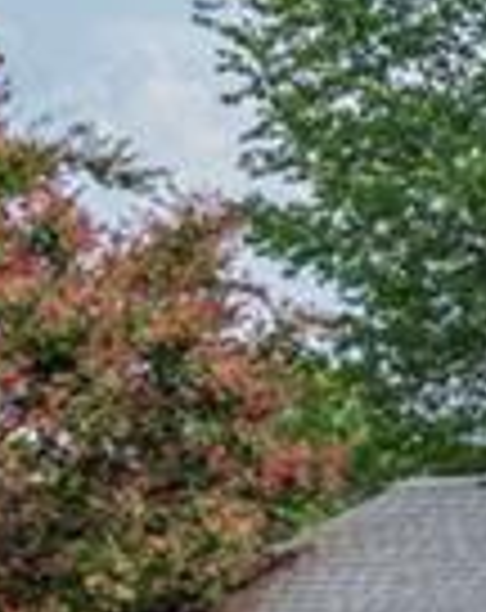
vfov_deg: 11.7
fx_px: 2944
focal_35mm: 163
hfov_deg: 7.4
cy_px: 686
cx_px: 1804
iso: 100
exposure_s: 1/320
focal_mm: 23
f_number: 8
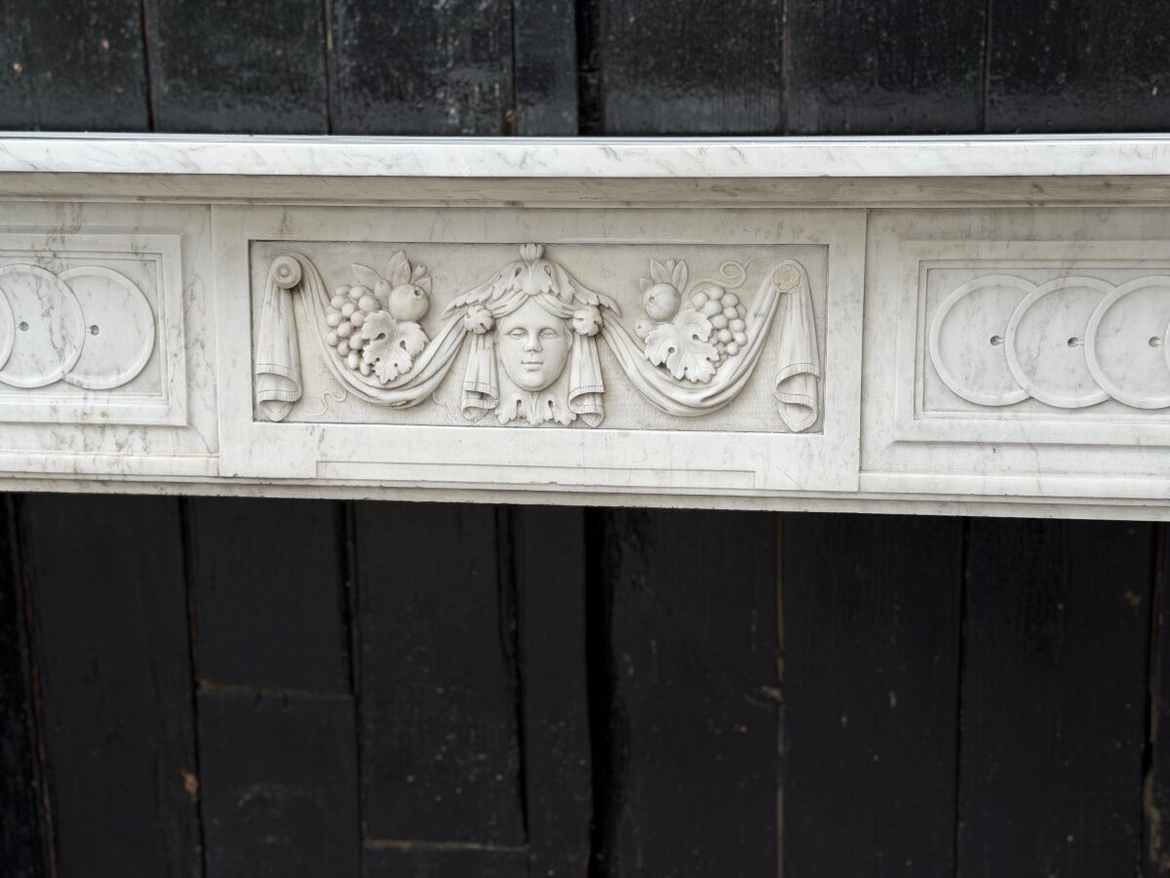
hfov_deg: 39.7
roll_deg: +1.8
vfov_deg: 30.3
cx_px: 585
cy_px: 439
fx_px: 1622
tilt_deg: -13.3
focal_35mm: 48
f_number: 1.78
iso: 64
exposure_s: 1/837
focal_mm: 6.76
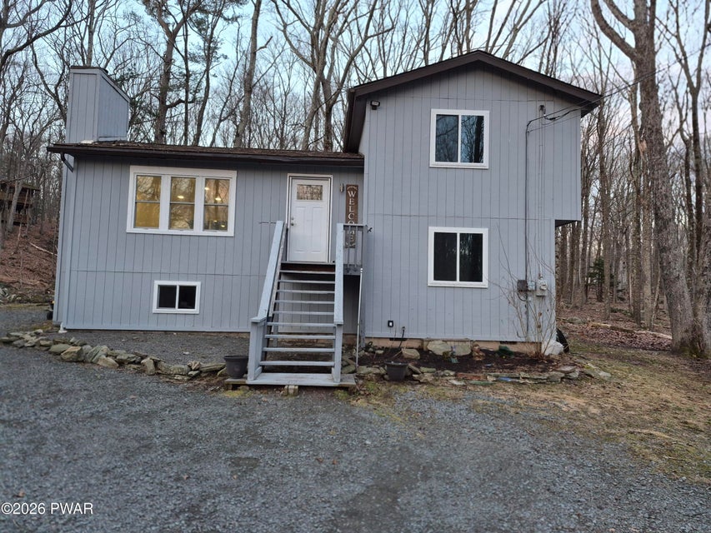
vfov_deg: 58.9
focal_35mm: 23
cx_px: 356
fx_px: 472
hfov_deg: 73.9
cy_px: 266
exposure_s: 1/180
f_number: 1.8
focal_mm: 5.4
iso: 200
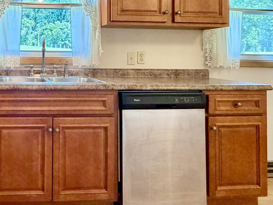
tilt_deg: +1.8
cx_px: 33
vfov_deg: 40.5
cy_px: 49
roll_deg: -0.5
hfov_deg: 48.8
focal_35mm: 34
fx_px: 268
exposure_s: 1/60
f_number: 2.2
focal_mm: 2.22
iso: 400
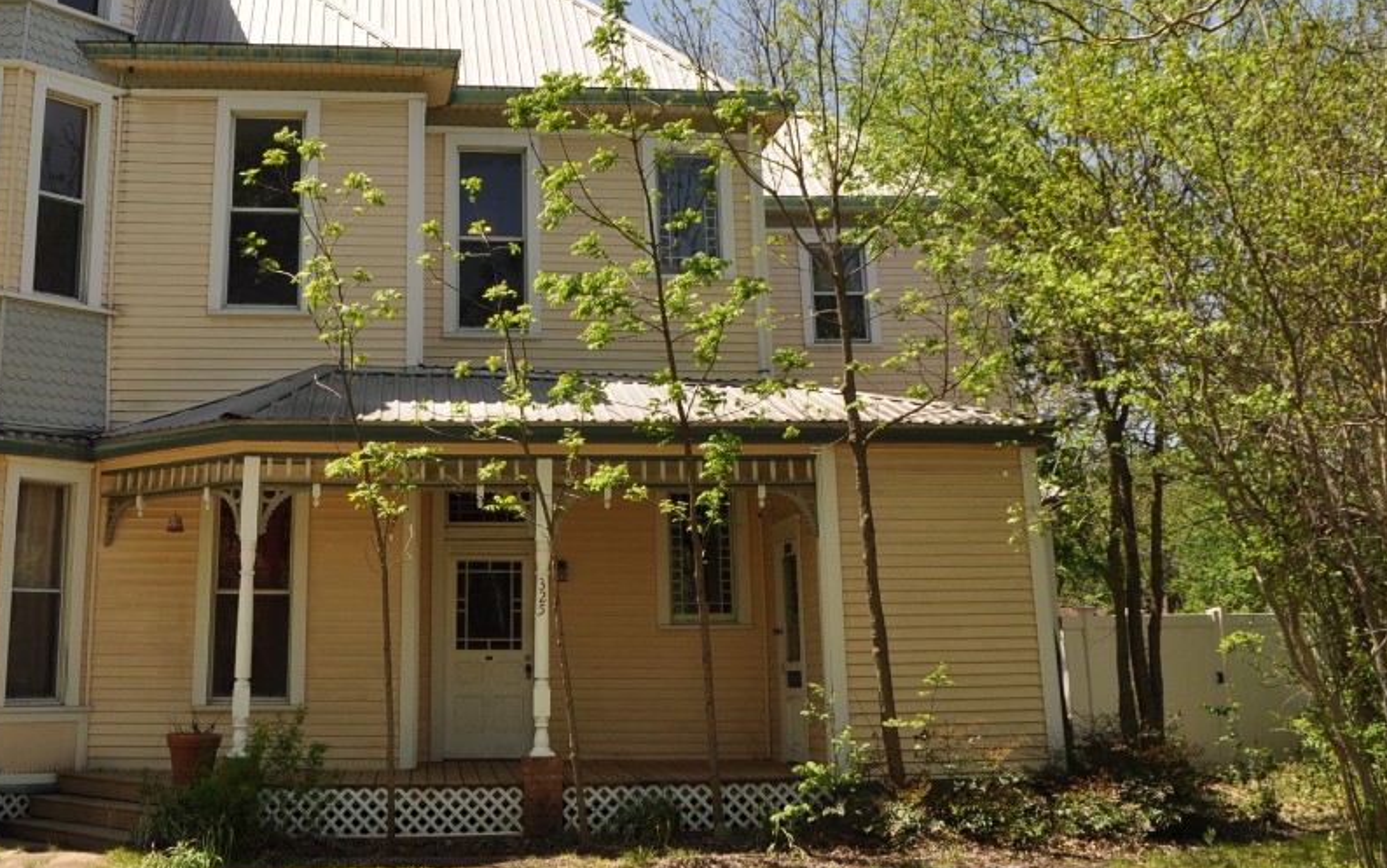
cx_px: 538
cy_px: 217
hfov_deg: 48.9
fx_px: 1513
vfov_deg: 31.5
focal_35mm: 40
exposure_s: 1/320
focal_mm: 18
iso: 200
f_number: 9
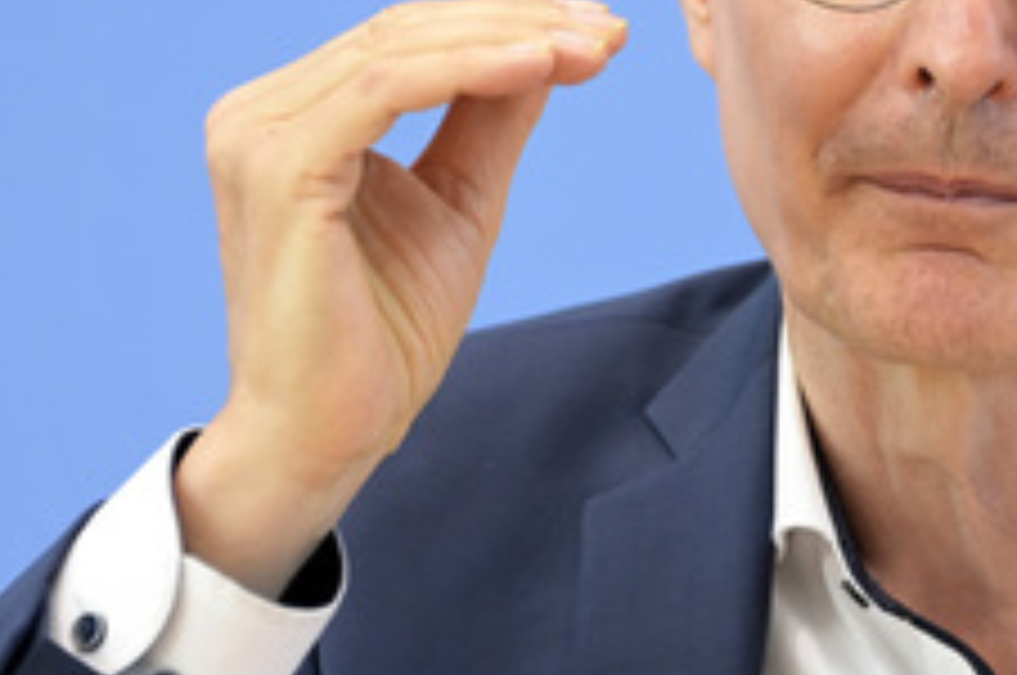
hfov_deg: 5.7
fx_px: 10127
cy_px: 94
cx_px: 916
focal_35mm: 359
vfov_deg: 3.8
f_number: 5.6
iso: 5000
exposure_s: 1/500
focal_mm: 180
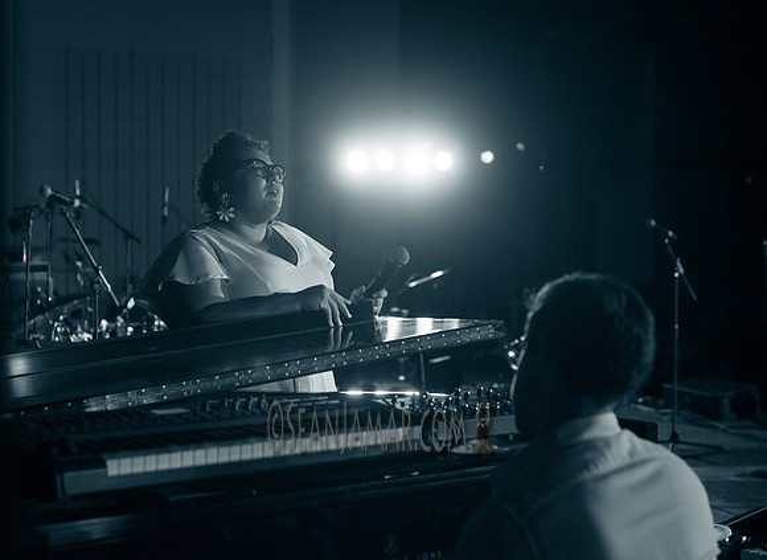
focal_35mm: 63
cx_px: 339
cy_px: 257
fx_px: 1383
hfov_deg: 31.0
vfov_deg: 22.9
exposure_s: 1/320
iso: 3200
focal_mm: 55
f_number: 3.5
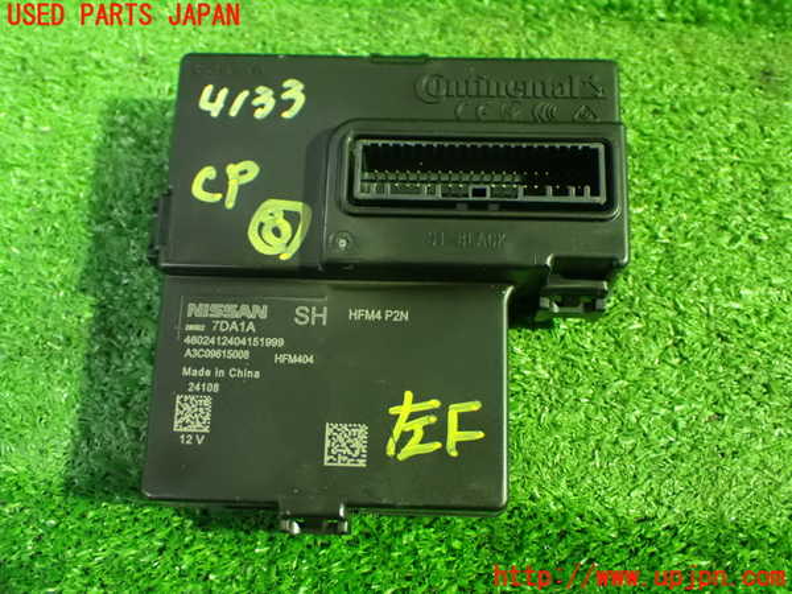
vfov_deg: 37.7
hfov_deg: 49.0
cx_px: 396
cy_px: 297
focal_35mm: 38
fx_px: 869
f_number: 2.7
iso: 1600
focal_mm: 6.83
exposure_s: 1/25
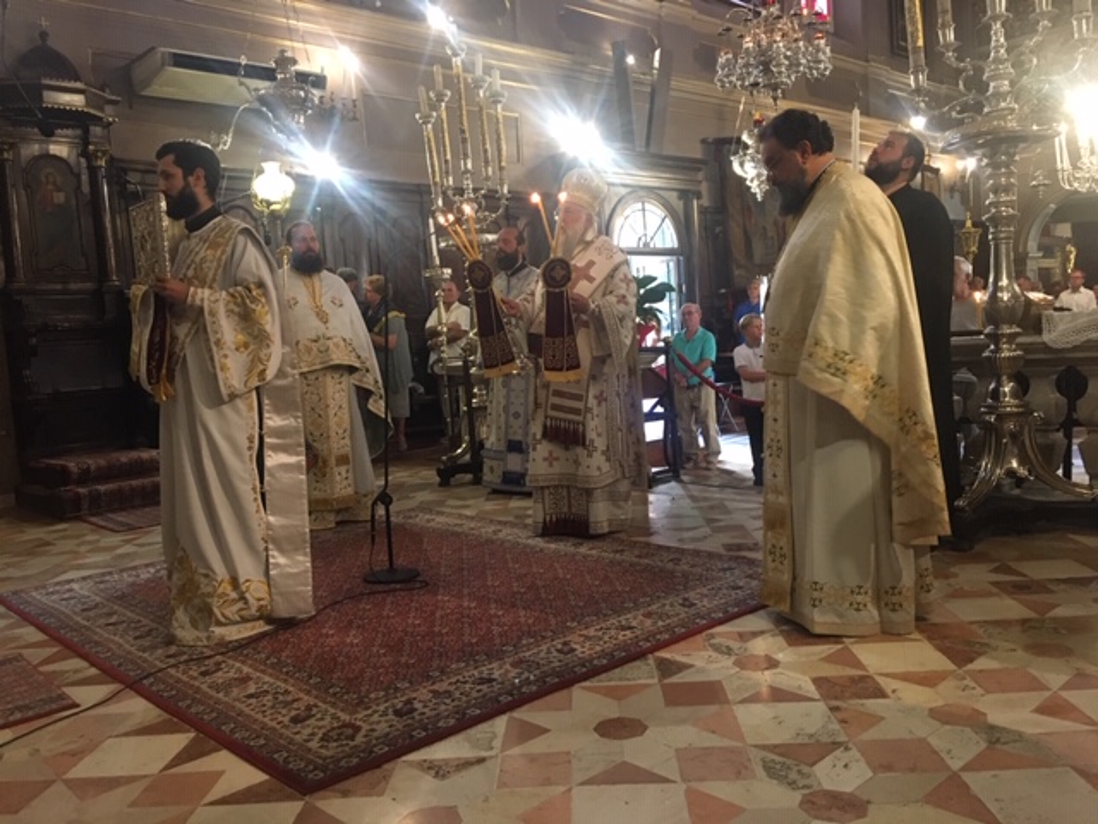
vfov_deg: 48.2
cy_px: 412
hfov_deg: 61.7
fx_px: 920
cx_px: 549
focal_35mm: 29
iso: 250
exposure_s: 1/17
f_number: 2.2
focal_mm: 4.15
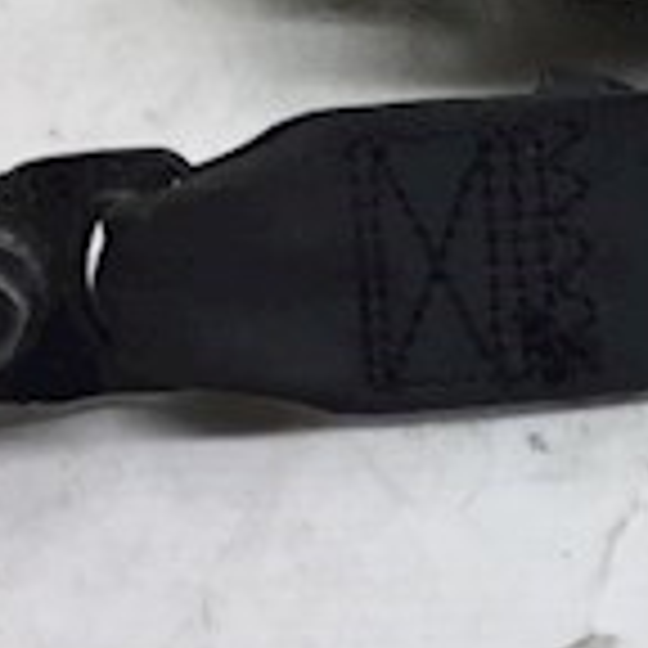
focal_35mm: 114
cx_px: 1130
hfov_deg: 13.8
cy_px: -302
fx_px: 2414
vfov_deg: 14.4
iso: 40
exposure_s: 1/50
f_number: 2.2
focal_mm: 4.15
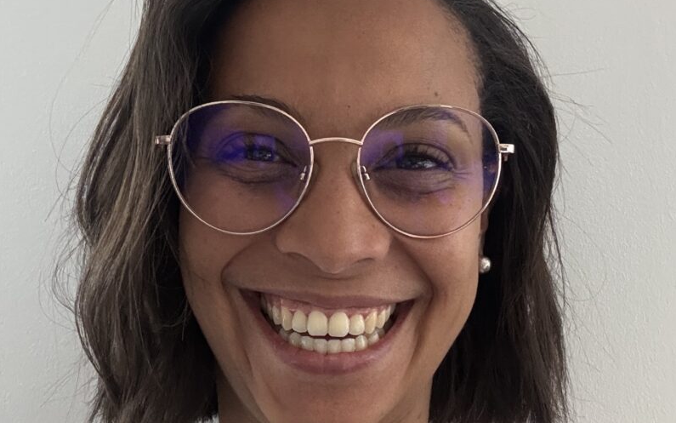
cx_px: 338
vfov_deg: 39.4
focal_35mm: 32
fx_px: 590
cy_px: 195
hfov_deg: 59.7
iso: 400
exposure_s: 1/40
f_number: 1.9
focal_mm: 2.69
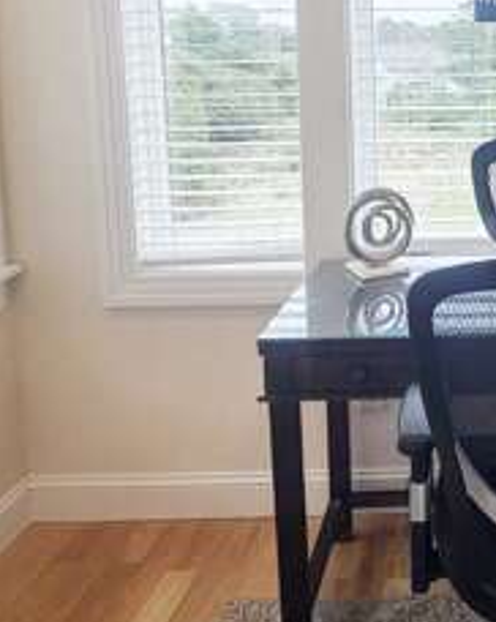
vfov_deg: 45.4
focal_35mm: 38
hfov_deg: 34.3
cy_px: 120
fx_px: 698
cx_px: 533
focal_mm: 2.2
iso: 50
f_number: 2.2
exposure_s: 1/60
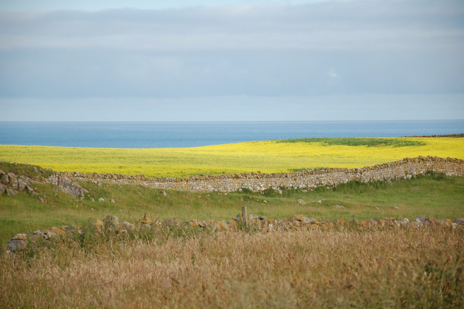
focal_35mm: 158
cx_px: 232
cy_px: 154
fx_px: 2028
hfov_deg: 13.1
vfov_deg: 8.7
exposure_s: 1/500
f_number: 5.6
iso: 250
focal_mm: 105
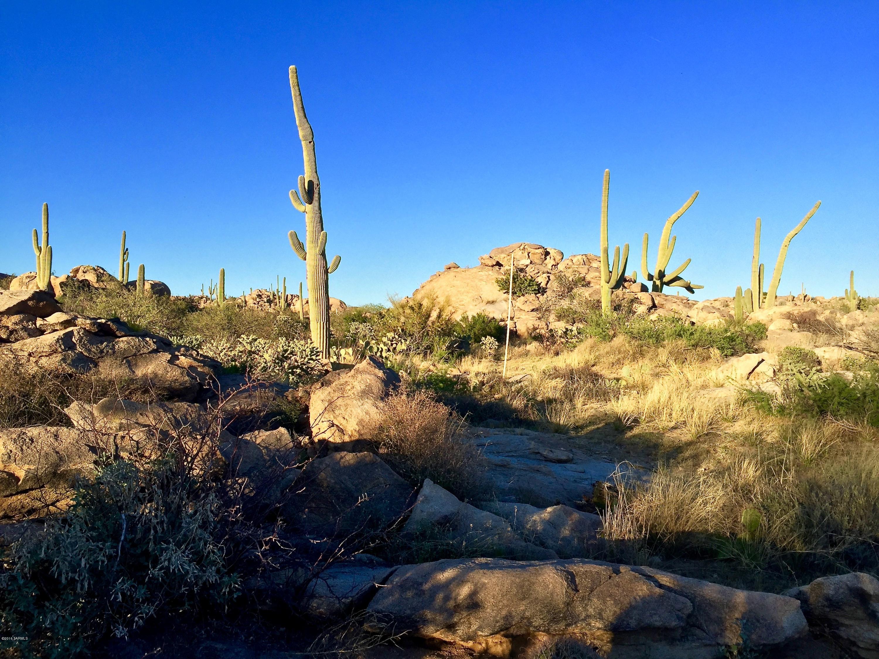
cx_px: 440
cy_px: 330
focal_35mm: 29
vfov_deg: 48.2
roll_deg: -1.1
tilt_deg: +2.0
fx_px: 736
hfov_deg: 61.7
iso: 32
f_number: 2.2
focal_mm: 4.15
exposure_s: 1/1099
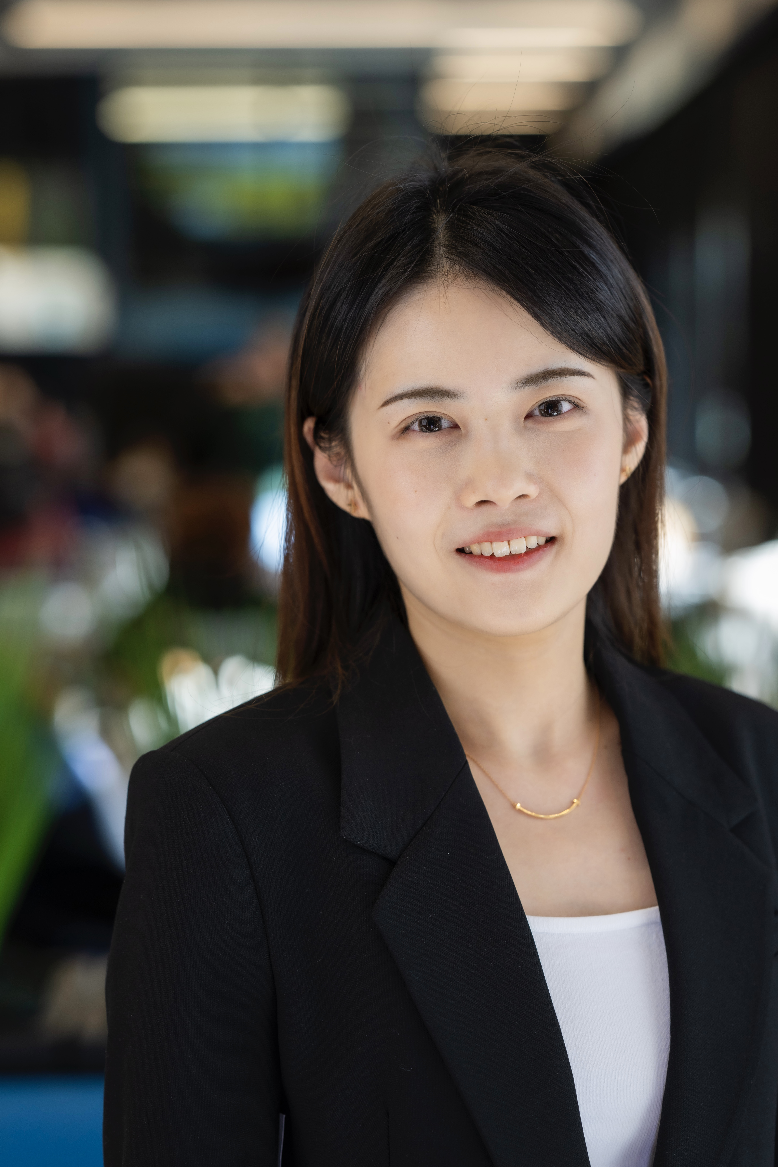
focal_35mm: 85
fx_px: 2755
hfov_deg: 16.1
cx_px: 389
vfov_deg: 23.9
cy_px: 584
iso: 200
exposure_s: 1/100
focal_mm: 85
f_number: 2.8
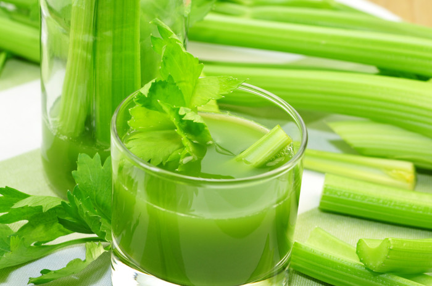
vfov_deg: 15.1
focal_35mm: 90
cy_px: 143
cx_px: 216
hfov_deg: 22.7
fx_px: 1078
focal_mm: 60
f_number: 9
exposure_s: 1/50
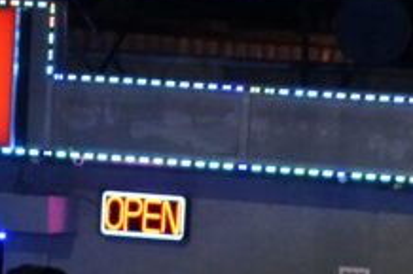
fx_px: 7314
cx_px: 174
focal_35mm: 638
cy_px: 334
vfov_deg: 2.2
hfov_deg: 3.2
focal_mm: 181
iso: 12800
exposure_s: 1/200
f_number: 5.6
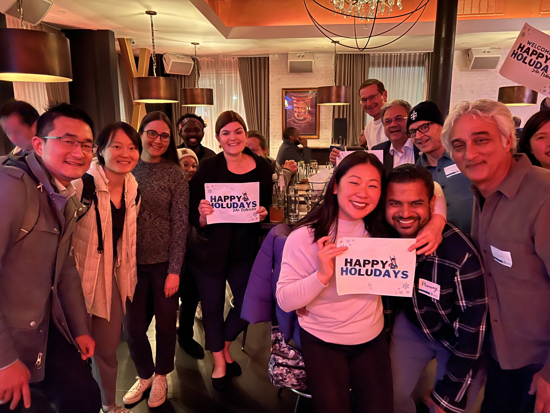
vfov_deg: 53.1
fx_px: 413
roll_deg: +0.2
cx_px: 275
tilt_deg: -11.7
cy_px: 206
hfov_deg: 67.3
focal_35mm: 26
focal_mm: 5.7
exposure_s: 1/15
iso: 2000
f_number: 1.5
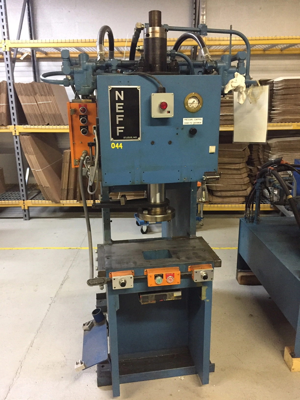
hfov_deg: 48.2
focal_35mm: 29
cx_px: 150
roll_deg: +0.8
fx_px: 335
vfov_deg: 61.7
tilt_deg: -14.9
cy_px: 200
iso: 250
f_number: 2.2
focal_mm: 4.15
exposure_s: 1/20
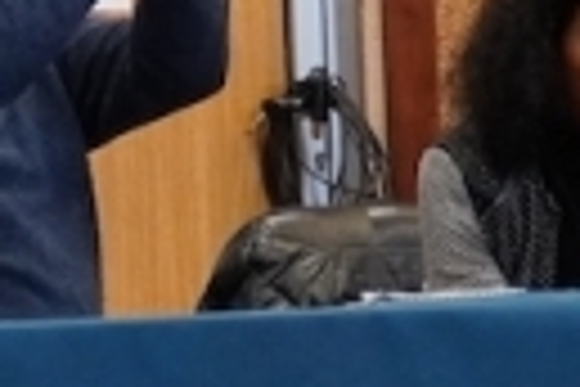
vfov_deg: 4.5
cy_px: 207
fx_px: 4964
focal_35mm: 308
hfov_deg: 6.7
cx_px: 112
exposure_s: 1/160
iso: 2000
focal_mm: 33
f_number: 4
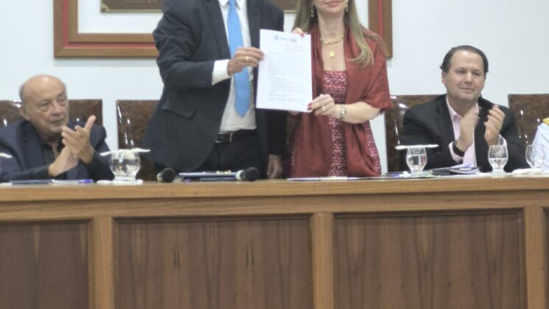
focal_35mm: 101
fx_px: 1471
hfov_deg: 21.1
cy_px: 95
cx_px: 276
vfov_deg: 12.0
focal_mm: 7
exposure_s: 1/30
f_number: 2.4
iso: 400
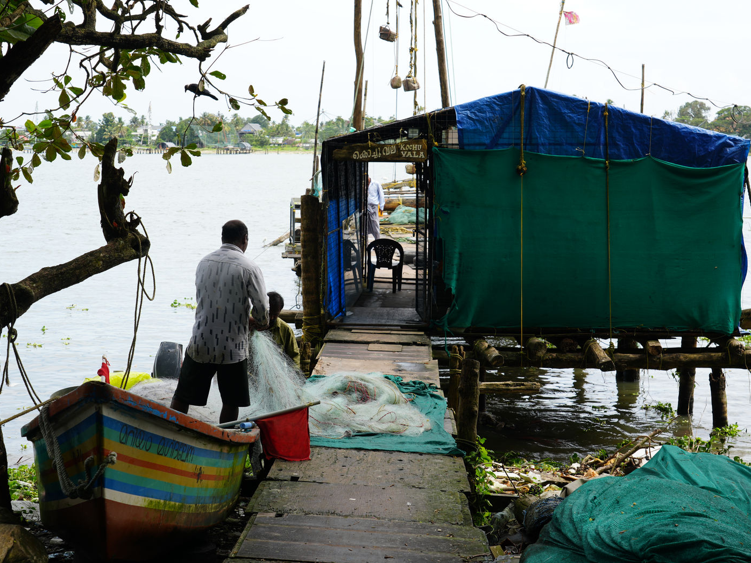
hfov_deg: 35.5
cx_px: 338
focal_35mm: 54
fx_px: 1172
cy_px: 278
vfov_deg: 27.0
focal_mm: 49
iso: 100
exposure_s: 1/125
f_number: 8
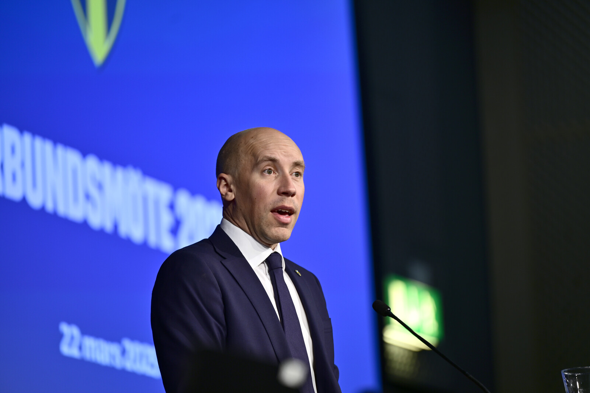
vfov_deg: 6.9
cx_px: 295
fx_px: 3278
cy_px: 196
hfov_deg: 10.3
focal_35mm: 200
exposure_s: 1/30
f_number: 2.8
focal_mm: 200
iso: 140
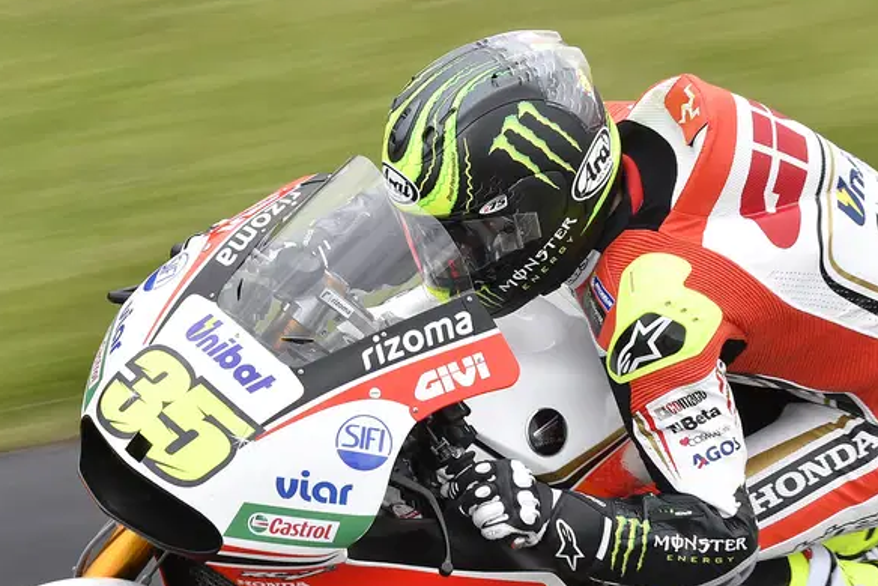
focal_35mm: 1232
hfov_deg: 1.7
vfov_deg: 1.1
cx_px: 604
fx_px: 30061
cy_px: 440
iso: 320
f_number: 9
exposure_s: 1/250
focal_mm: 400
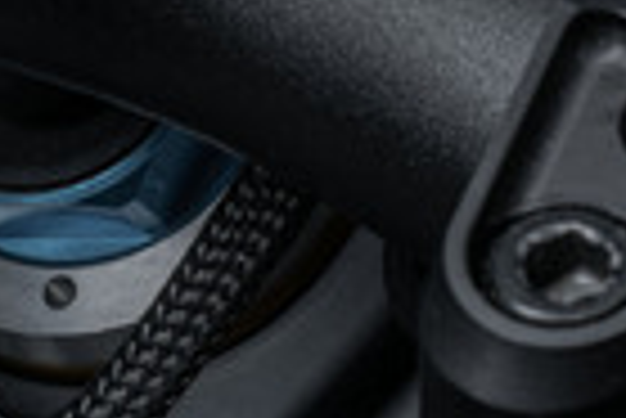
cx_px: 1094
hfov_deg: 7.7
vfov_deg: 5.1
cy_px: 1119
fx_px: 4491
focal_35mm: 258
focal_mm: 46
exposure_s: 1/160
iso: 100
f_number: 11
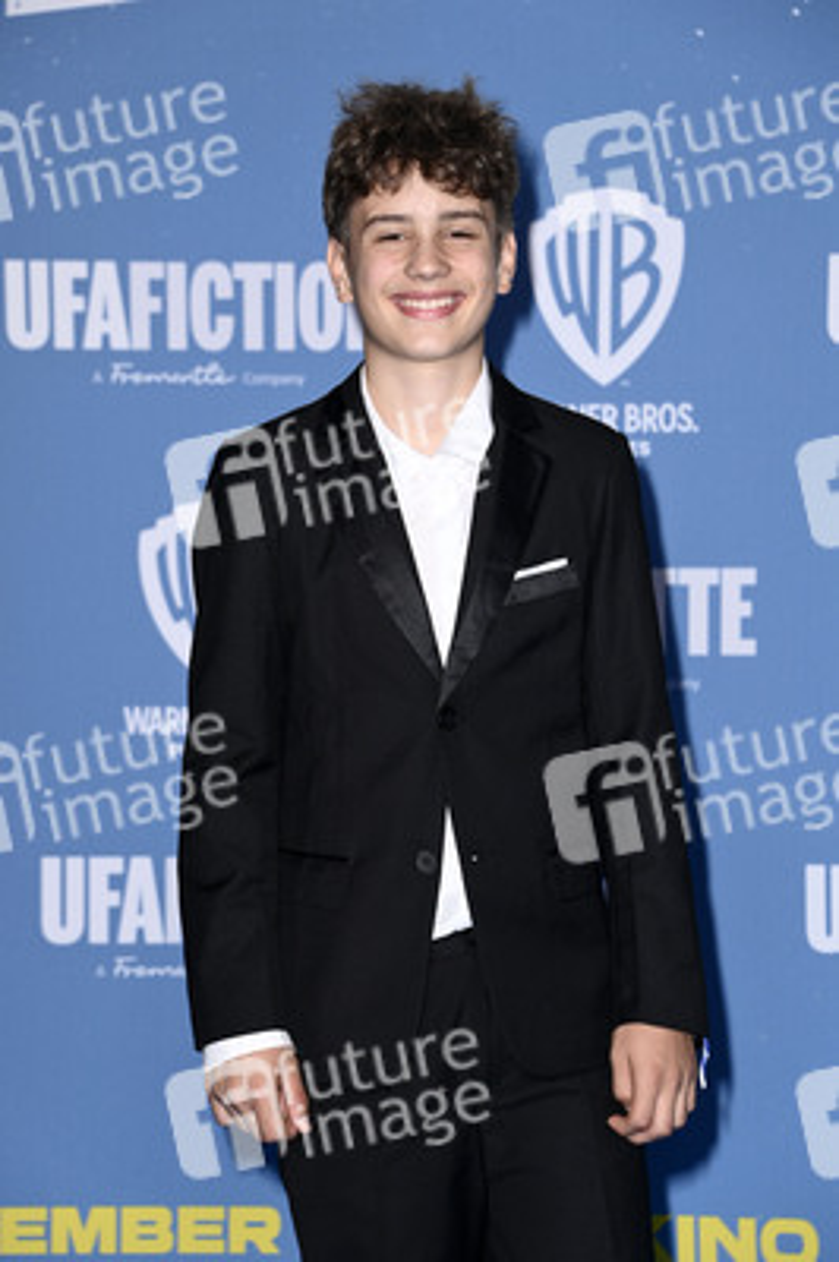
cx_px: 420
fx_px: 4377
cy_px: 631
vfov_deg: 16.4
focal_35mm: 125
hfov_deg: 10.9
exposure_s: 1/250
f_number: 6.3
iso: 1000
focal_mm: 125
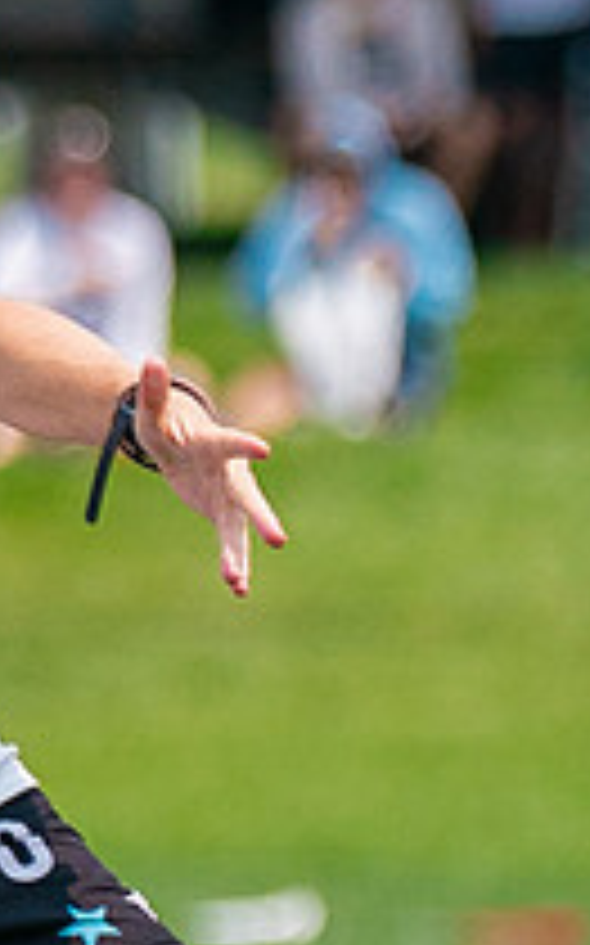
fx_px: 30013
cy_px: 1003
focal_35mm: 1165
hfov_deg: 1.1
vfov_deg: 1.8
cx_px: -249
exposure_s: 1/6400
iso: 400
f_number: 3.2
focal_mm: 156
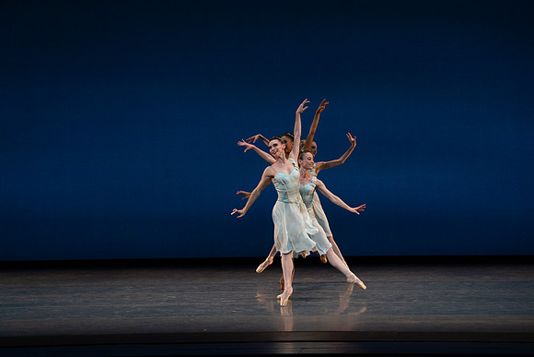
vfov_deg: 8.5
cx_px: 267
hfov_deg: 12.8
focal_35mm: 161
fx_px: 2389
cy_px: 178
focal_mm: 161
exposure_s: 1/500
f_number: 8
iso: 3200
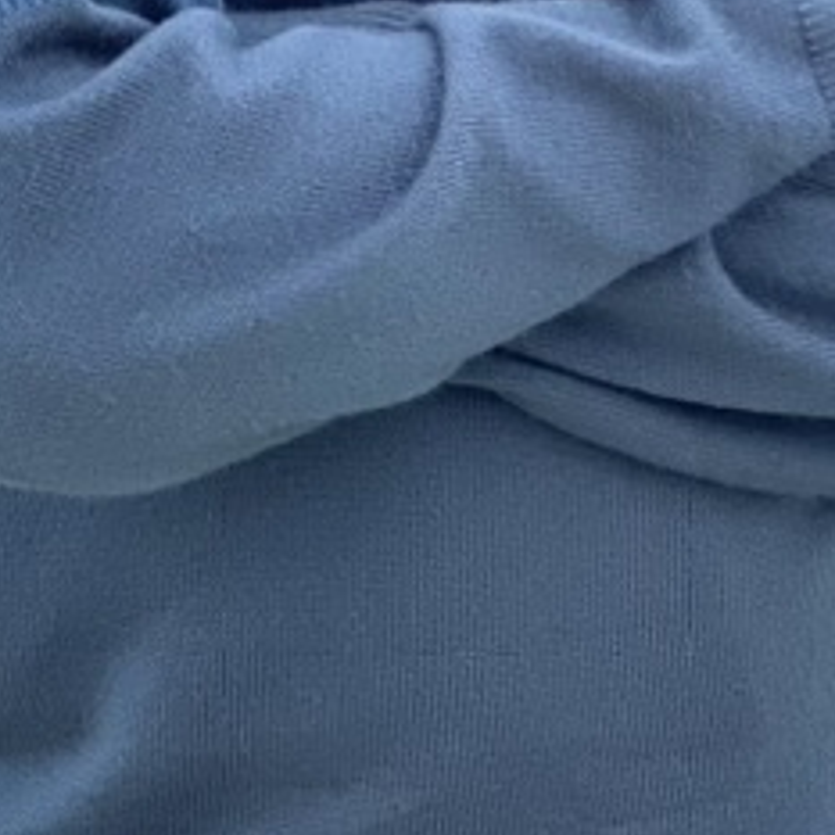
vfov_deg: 8.5
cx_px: 667
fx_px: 5513
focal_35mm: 202
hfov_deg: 8.6
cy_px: -308
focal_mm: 6
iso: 32
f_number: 2
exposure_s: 1/436
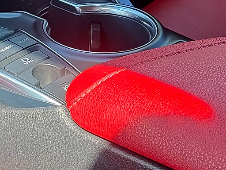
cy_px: -28
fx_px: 979
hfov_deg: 13.1
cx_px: 64
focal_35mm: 150
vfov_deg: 9.8
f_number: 1.78
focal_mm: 6.76
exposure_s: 1/242
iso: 125
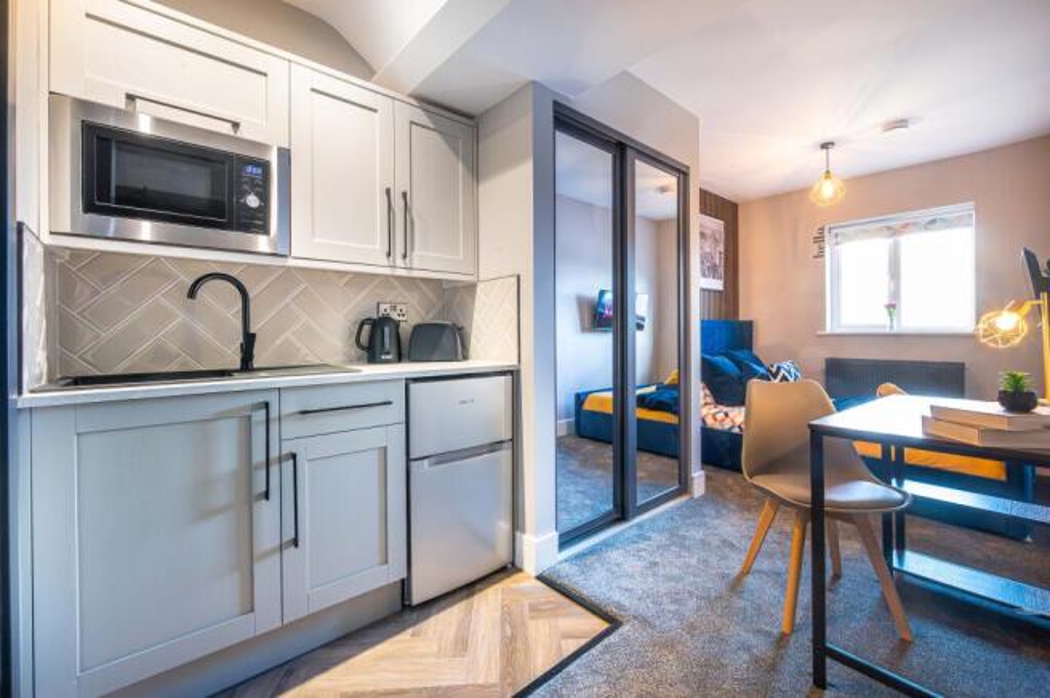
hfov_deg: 104.3
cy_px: 349
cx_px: 525
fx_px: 408
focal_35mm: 14
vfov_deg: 81.1
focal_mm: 14
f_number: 11
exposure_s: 1/25
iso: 3200
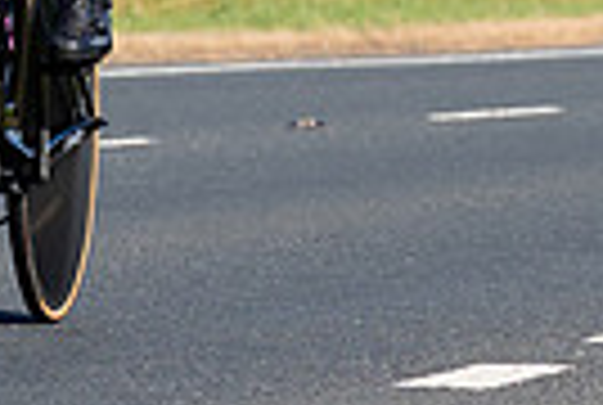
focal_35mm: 577
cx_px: -74
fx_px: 9686
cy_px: 37
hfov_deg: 3.6
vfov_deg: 2.4
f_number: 4
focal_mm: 70
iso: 100
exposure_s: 1/1000
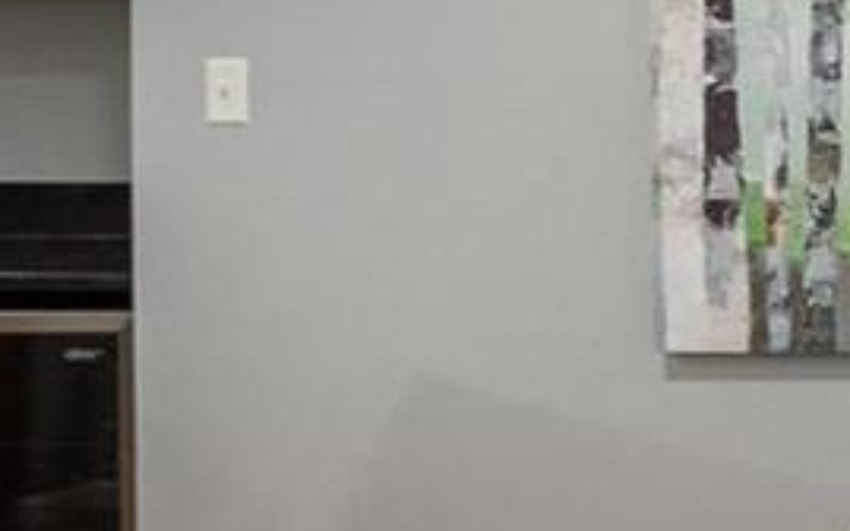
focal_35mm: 109
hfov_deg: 13.6
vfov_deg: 11.8
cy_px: -62
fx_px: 2524
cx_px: 2067
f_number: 7.1
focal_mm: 9
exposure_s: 1/4
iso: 1000
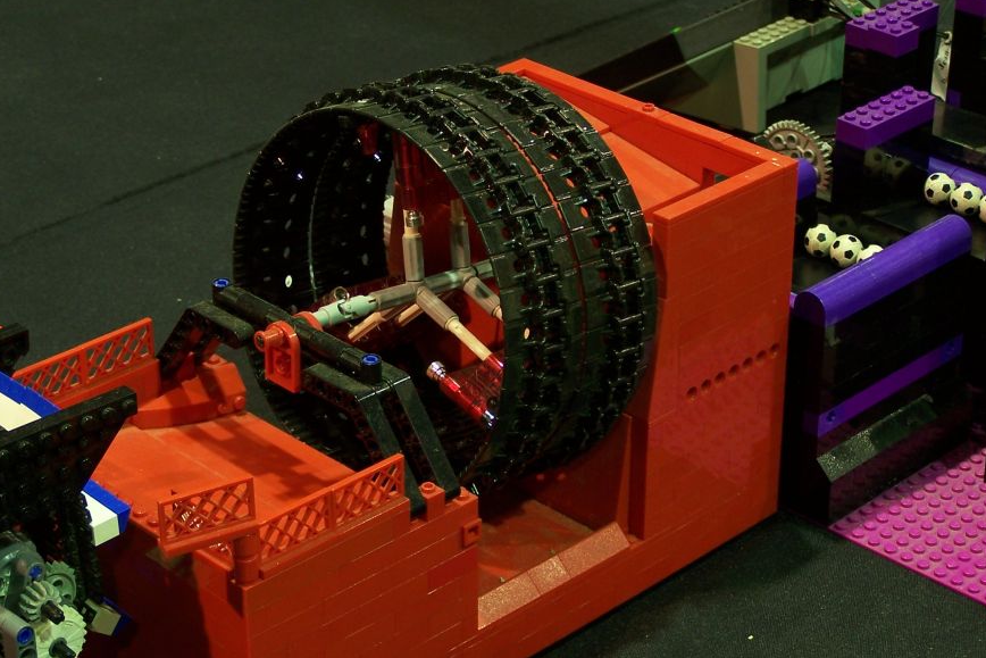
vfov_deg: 14.9
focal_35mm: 92
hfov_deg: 22.1
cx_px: 409
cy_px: 386
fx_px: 2520
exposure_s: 1/2
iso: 80
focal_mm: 12.4
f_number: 3.2
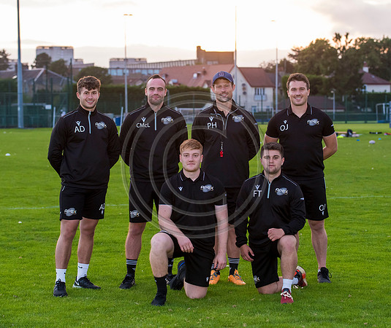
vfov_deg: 13.4
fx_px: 1397
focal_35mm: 118
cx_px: 200
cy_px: 164
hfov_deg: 15.9
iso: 1600
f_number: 5
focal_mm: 102
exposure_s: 1/200
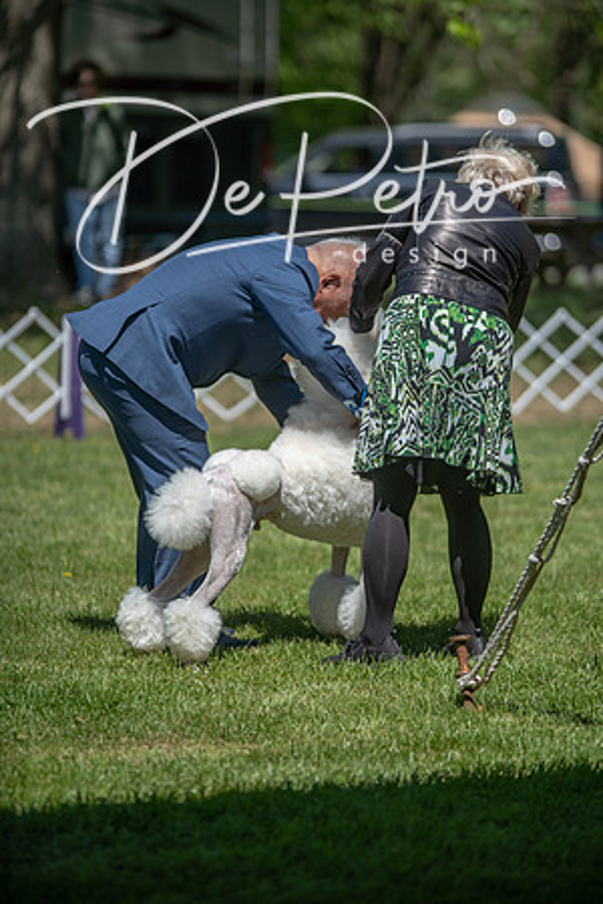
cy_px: 452
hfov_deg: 8.6
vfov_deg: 12.8
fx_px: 4020
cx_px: 302
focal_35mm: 160
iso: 100
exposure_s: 1/1600
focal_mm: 160
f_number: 2.8
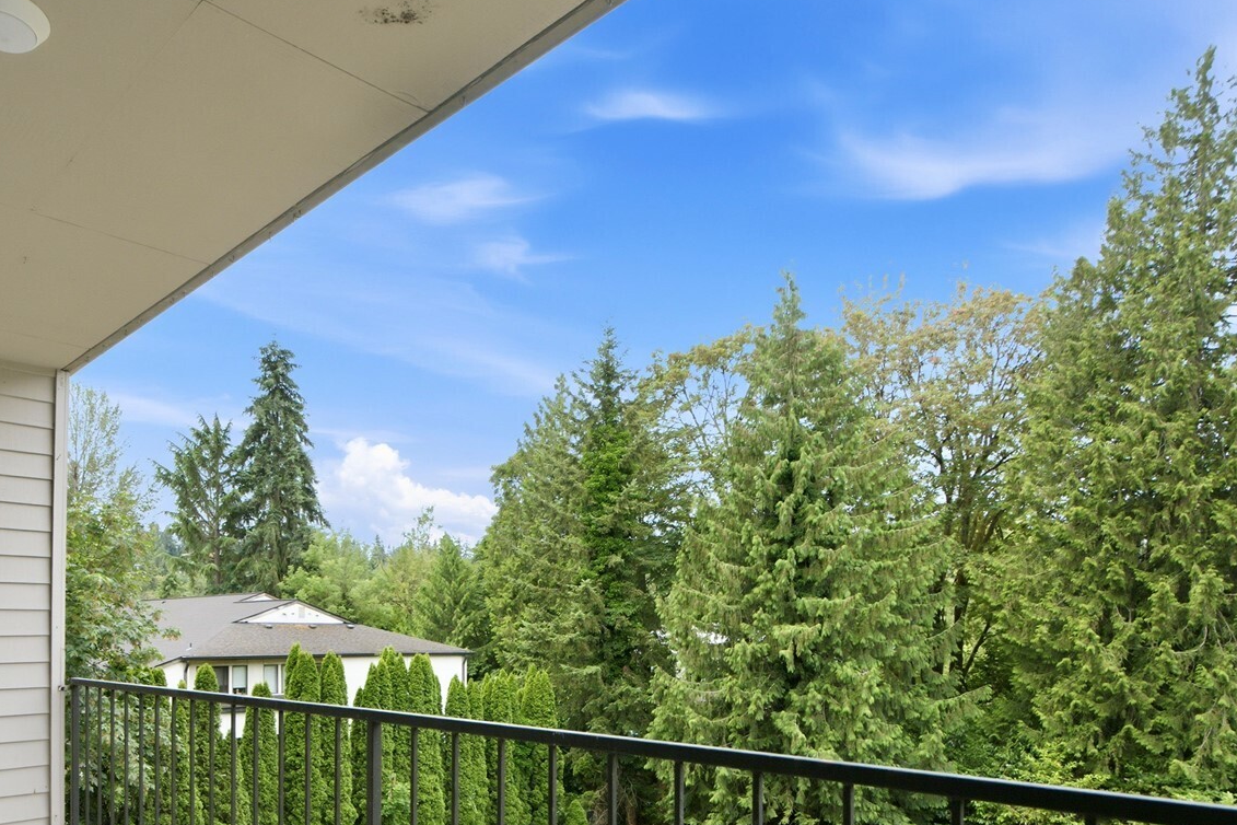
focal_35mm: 24
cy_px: 585
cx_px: 452
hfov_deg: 72.3
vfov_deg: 51.6
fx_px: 825
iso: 400
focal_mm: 16
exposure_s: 1/25
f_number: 9
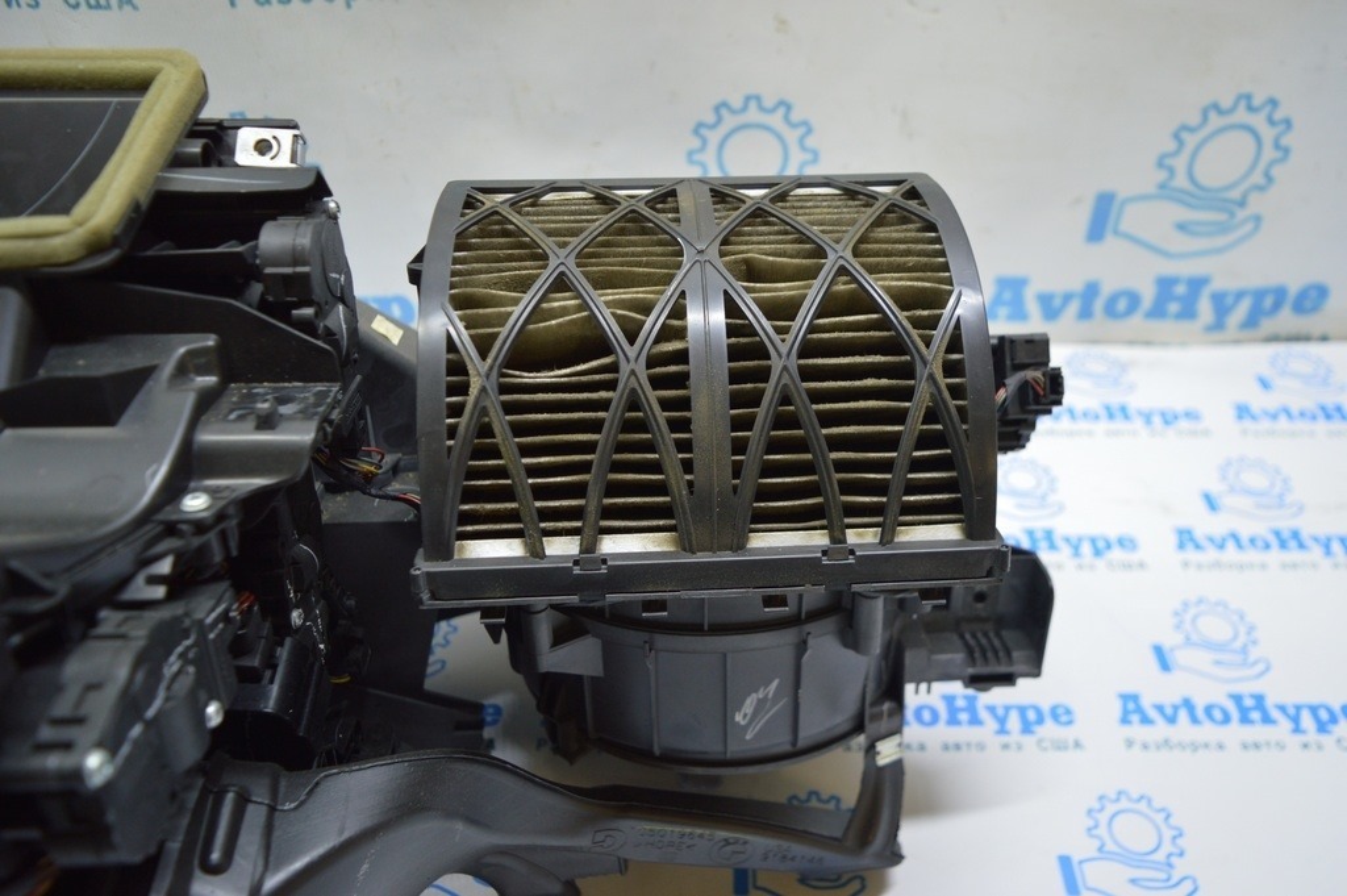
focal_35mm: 27
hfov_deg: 67.4
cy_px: 448
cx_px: 674
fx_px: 1009
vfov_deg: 47.9
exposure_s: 1/40
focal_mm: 18
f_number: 3.5
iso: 400
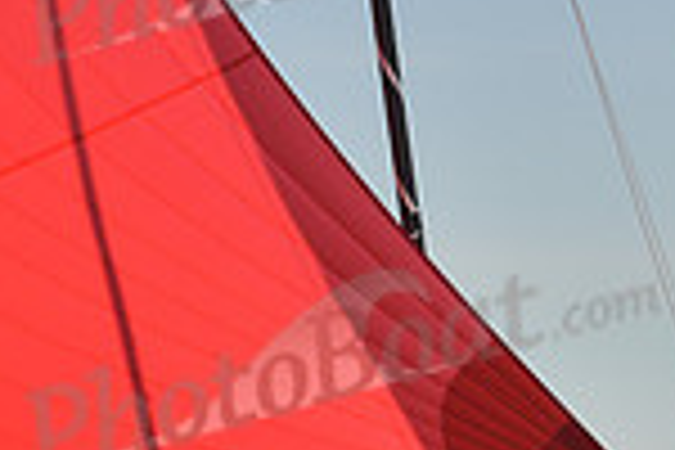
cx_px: 896
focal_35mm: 270
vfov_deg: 5.1
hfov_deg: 7.5
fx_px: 5062
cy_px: 533
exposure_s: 1/800
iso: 250
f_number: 5
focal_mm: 70
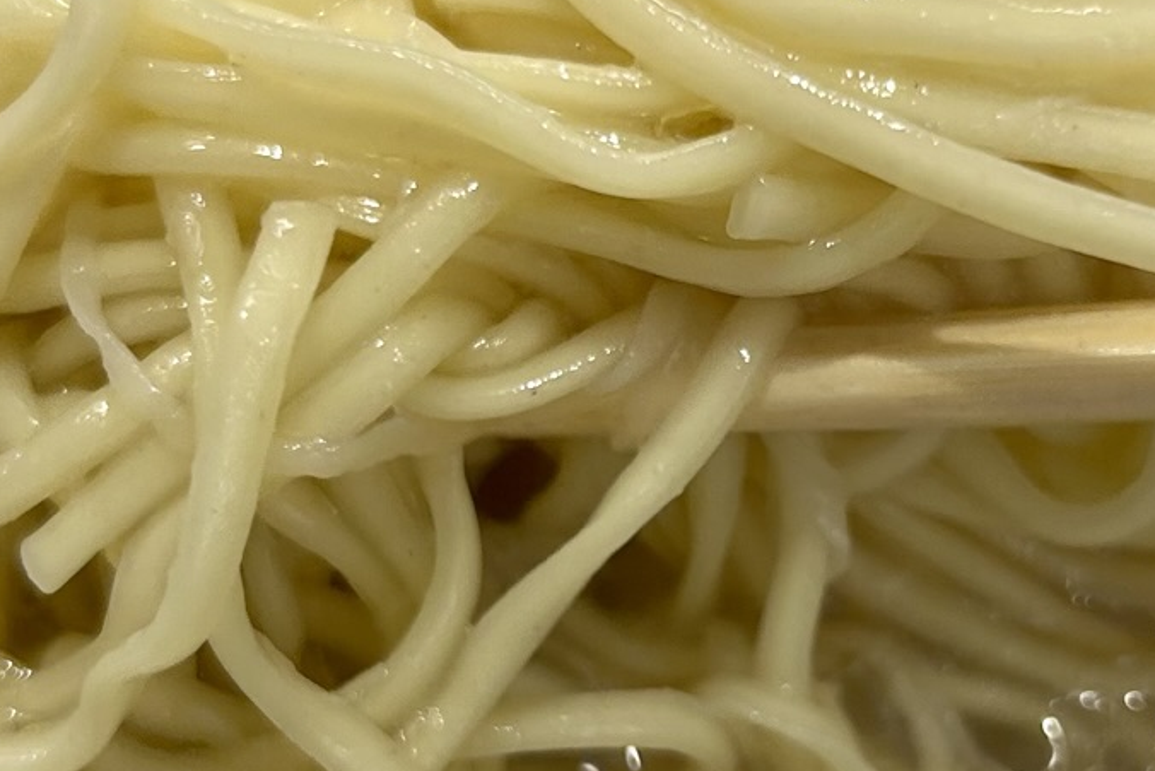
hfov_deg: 25.3
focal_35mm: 80
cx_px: 724
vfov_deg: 17.1
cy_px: 388
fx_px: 2567
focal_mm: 5.7
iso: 80
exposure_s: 1/120
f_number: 1.5
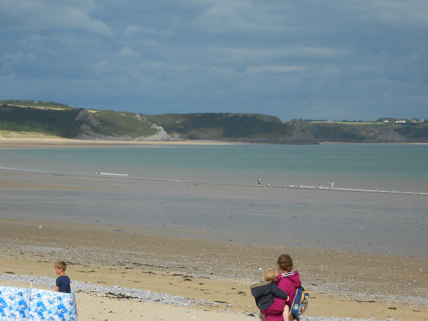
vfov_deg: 11.9
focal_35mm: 124
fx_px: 1533
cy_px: 197
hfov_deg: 15.9
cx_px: 216
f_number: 6.3
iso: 80
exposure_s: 1/400
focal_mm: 15.4
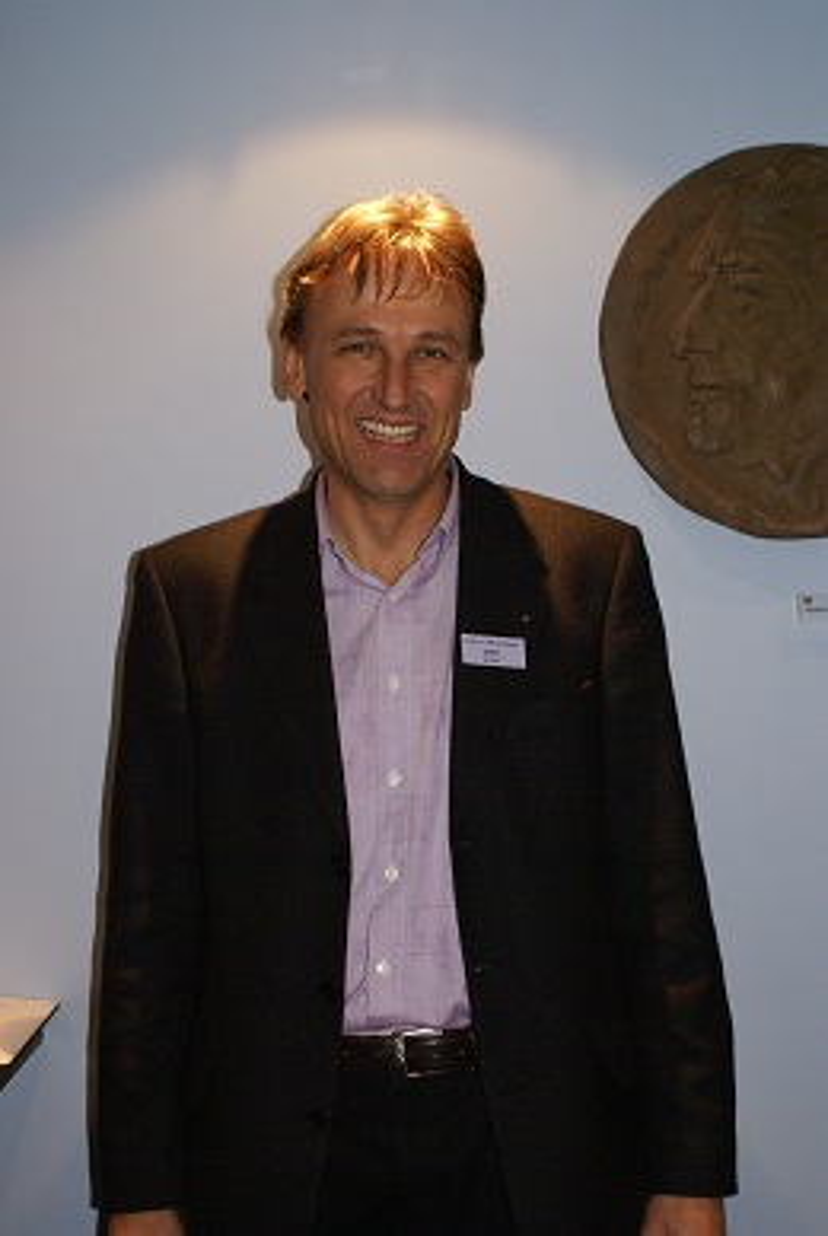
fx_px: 1547
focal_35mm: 45
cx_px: 414
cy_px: 618
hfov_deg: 30.0
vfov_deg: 43.5
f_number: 5.6
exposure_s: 1/60
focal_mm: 30
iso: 400
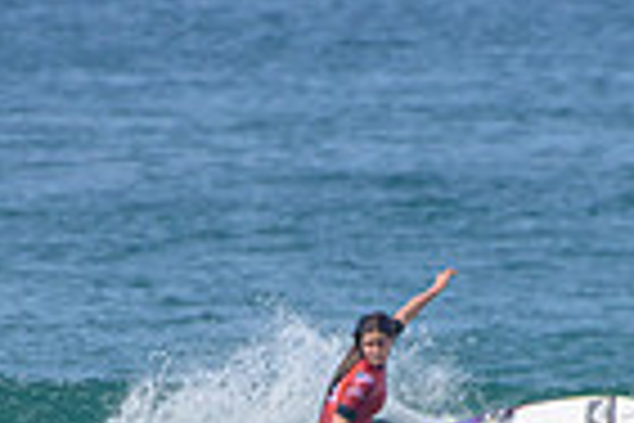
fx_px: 36223
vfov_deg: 0.7
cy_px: 511
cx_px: 360
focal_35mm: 2057
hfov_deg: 1.0
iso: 250
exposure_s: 1/2500
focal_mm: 500
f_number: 6.3
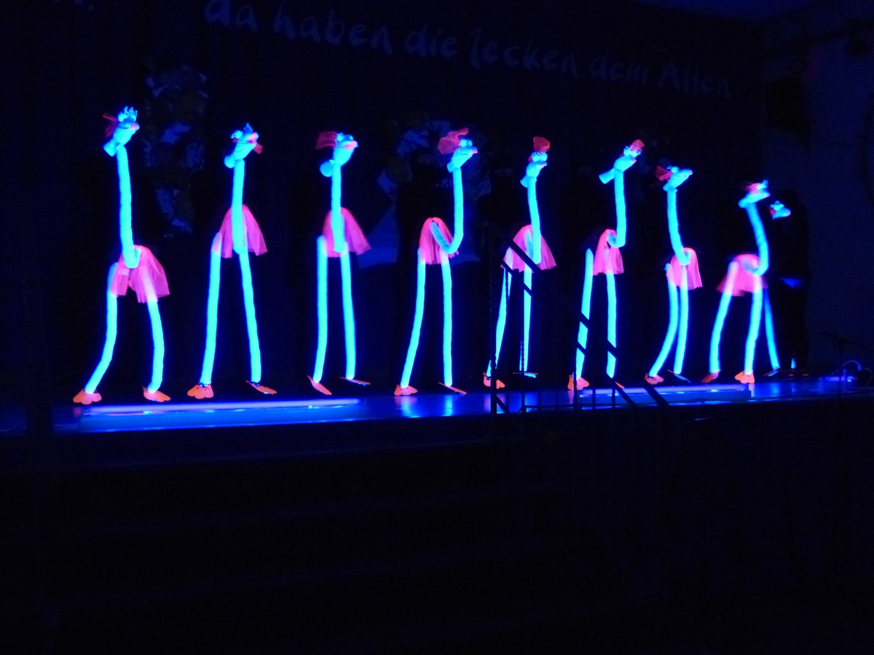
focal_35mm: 42
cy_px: 328
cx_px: 437
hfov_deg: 44.8
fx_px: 1060
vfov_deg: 34.3
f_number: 2.8
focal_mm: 7.6
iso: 1600
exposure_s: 1/8
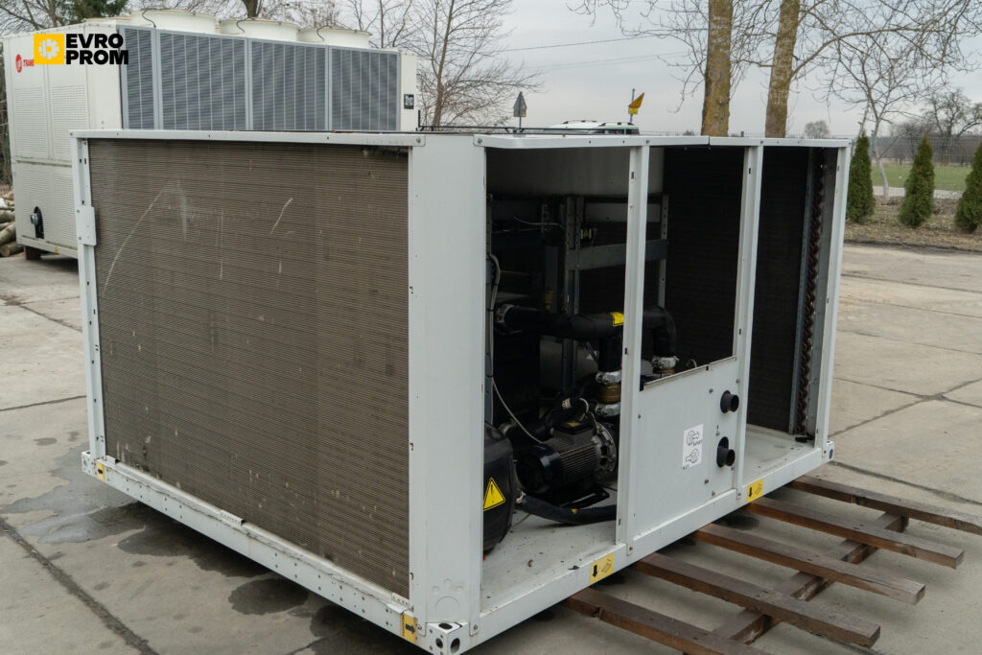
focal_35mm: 34
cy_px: 328
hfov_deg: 55.8
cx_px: 491
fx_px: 928
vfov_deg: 38.9
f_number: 9
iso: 2500
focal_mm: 34
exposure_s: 1/640
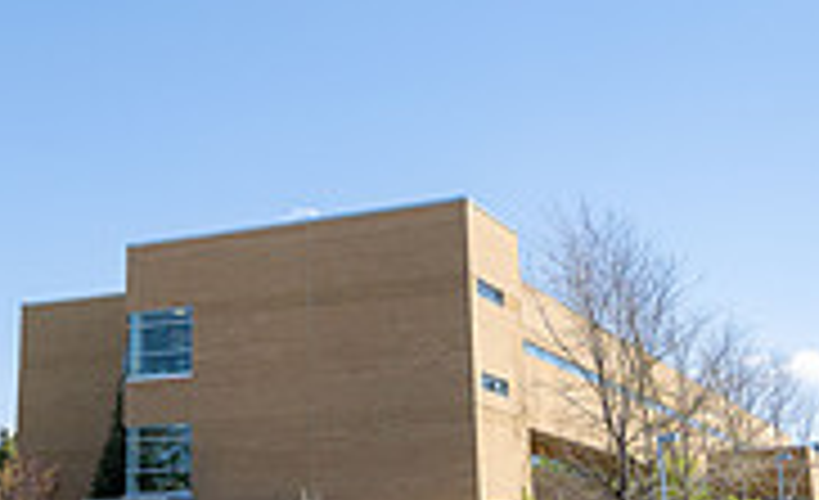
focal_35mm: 61
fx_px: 1352
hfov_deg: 33.2
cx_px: 230
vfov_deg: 20.9
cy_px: 190
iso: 100
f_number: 4
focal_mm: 16.5
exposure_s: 1/1000
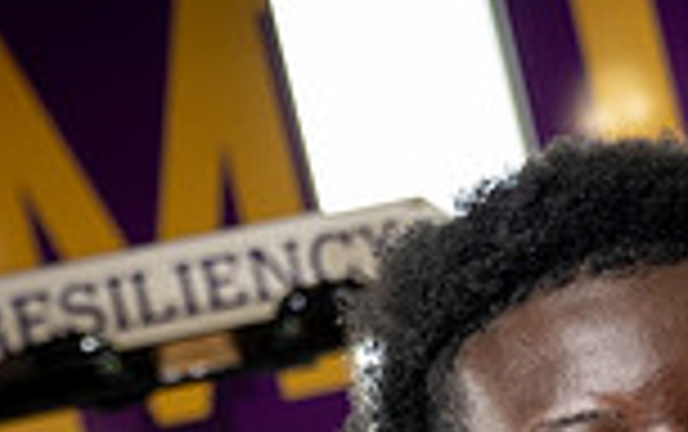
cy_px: 986
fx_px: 1971
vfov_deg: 10.9
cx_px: 540
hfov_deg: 19.6
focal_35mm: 105
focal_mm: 35
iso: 640
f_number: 4
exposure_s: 1/250
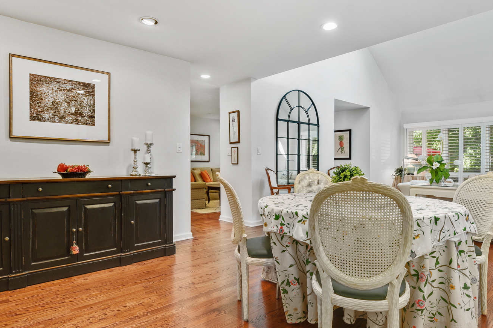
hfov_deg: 78.5
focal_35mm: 22
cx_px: 256
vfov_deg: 57.2
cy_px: 165
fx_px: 301
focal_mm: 16
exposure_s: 1/125
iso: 400
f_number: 8
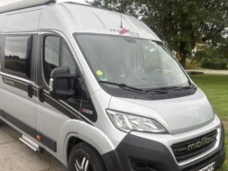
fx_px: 244
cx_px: 137
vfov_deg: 38.6
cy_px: 101
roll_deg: -2.1
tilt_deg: -8.9
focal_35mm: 37
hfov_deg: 49.8
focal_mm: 5.96
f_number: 1.6
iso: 50
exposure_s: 1/641
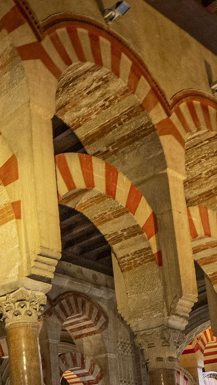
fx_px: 467
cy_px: 371
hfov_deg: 19.4
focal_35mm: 46
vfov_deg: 40.2
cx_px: -178
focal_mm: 9
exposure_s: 1/8
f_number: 2.8
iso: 1000
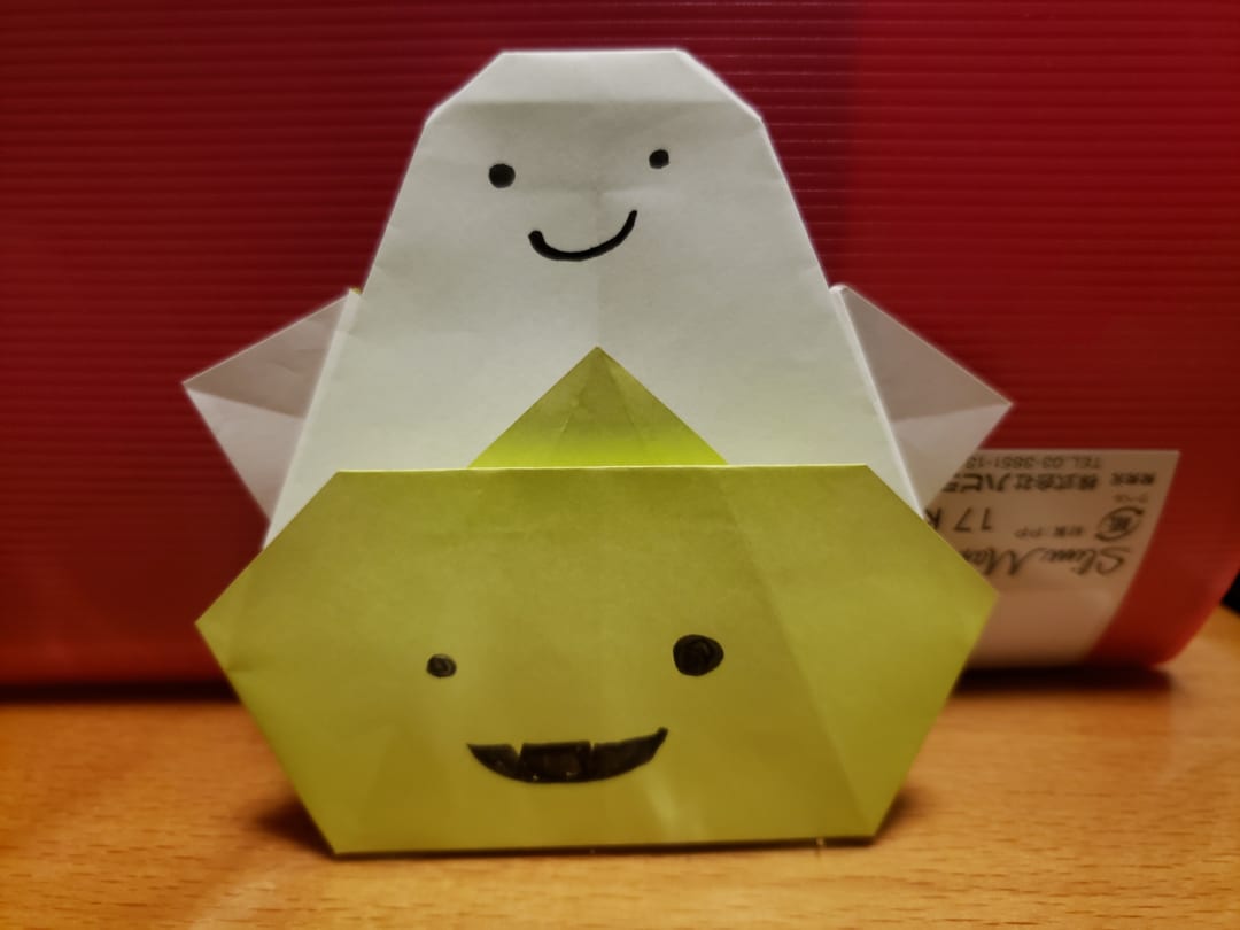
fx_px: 931
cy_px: 465
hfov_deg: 67.3
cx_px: 620
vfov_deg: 53.1
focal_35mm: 26
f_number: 1.5
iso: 320
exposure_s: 1/33
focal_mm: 4.3
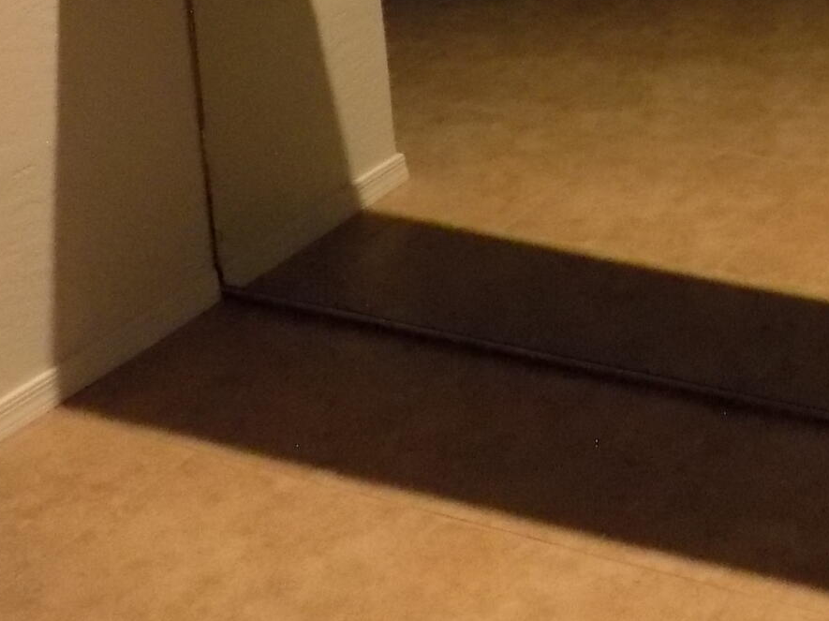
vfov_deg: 16.7
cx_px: 911
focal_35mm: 78
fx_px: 1867
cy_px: -384
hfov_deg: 23.5
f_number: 3.1
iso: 400
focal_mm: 4
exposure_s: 1/10
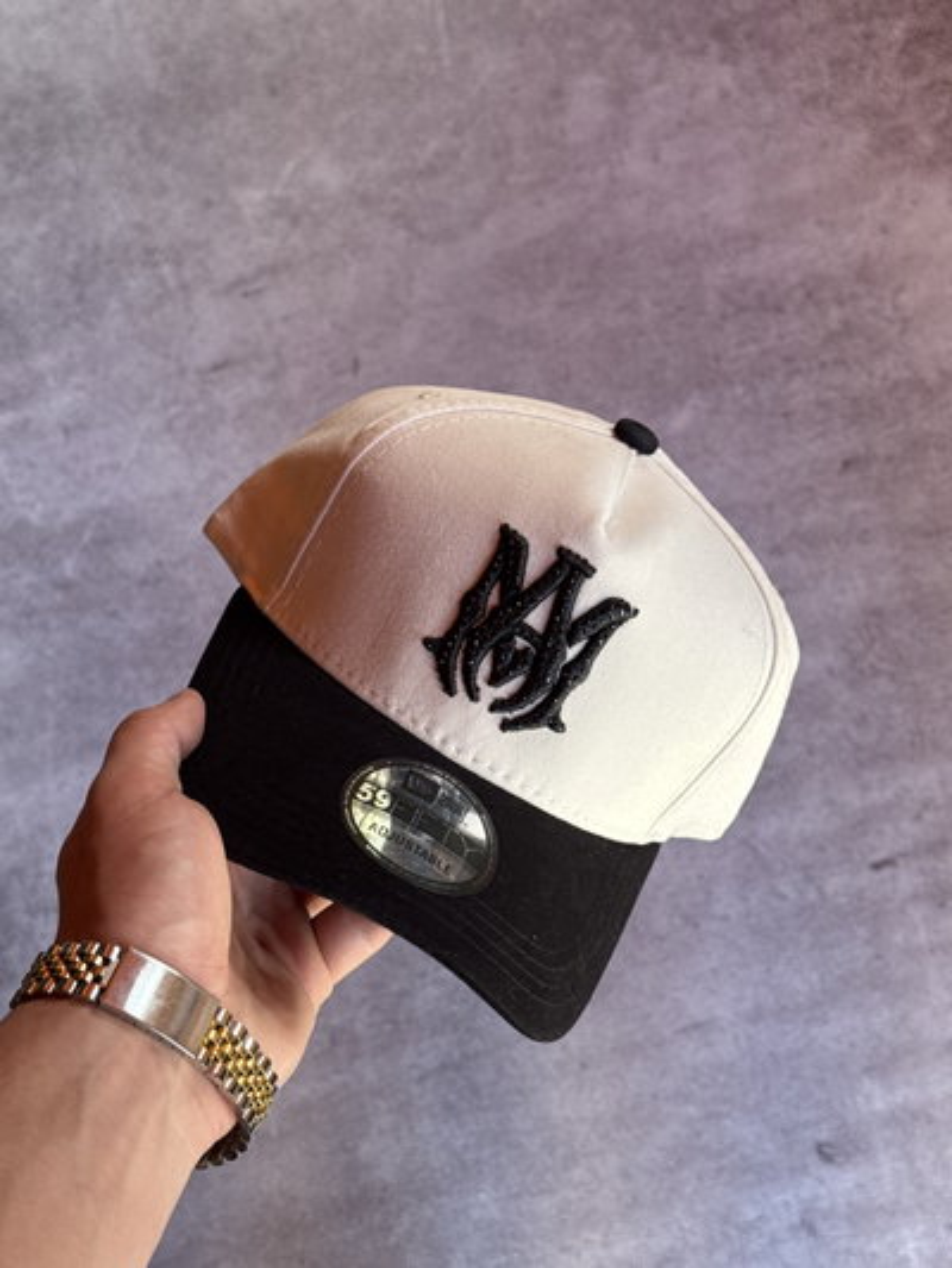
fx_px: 1759
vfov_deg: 39.6
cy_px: 634
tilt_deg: -72.3
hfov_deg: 30.3
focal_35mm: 48
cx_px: 476
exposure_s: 1/134
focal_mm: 6.76
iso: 64
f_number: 1.78
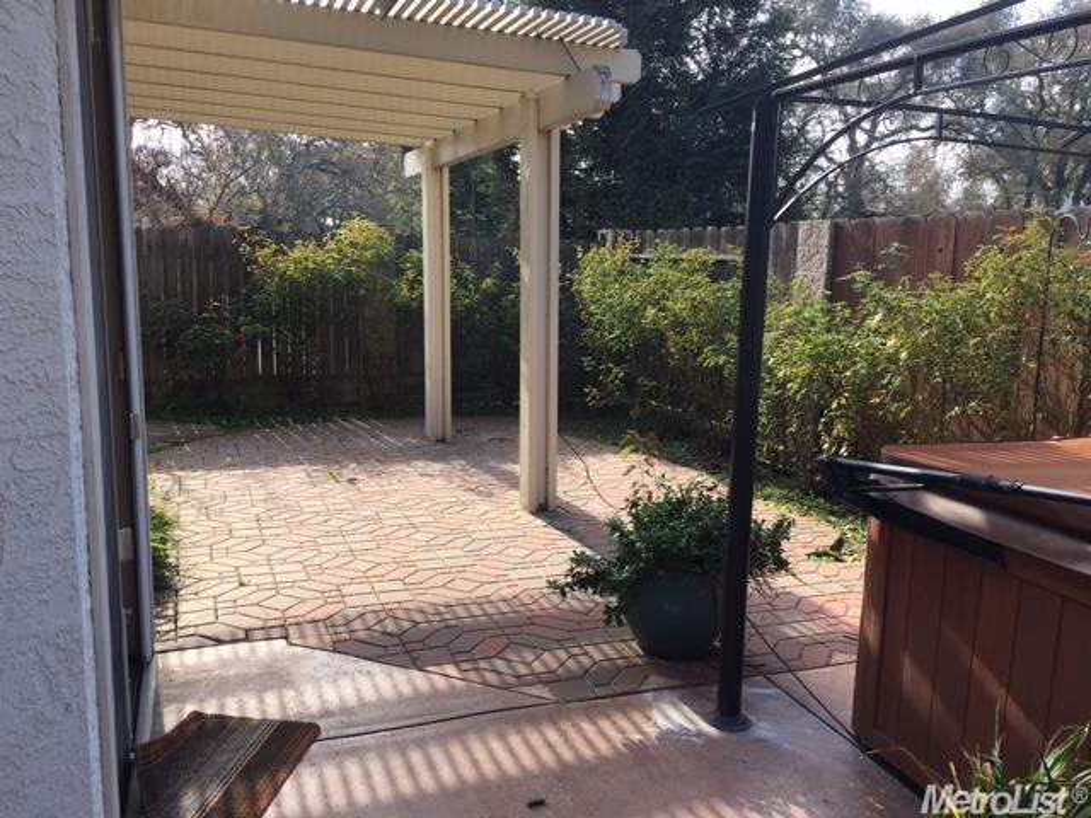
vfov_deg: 48.2
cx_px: 546
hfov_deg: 61.7
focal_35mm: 29
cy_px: 409
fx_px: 914
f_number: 2.2
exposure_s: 1/407
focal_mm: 4.15
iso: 25
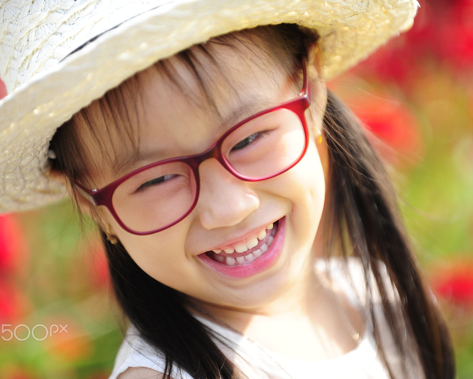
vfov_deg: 6.8
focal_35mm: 226
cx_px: 264
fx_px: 3164
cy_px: 190
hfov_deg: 8.5
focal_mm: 200
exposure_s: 1/500
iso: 200
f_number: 2.8
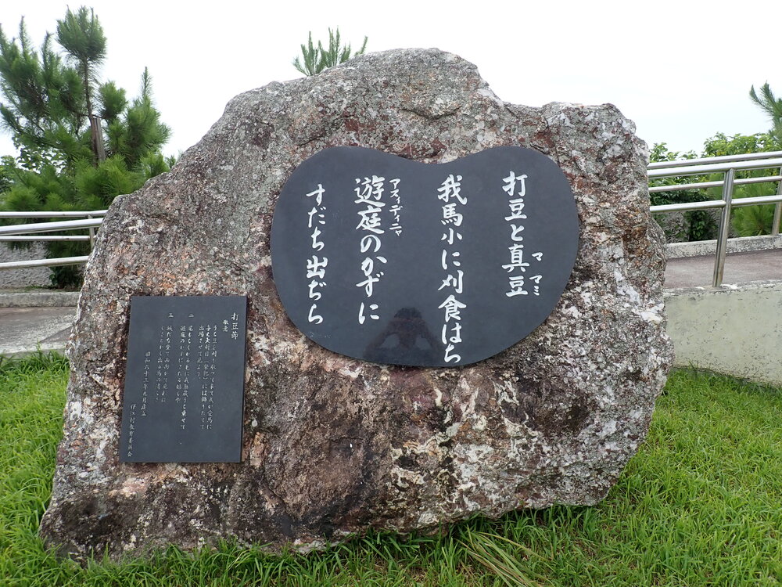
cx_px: 391
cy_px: 294
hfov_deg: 69.4
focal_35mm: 25
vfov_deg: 54.9
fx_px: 565
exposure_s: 1/500
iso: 100
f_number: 2.8
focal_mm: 4.5
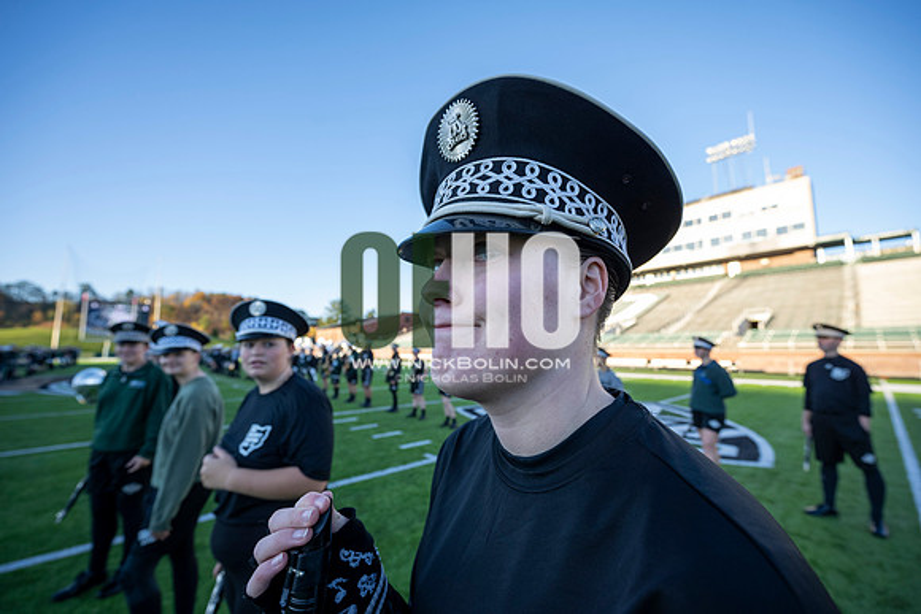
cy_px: 307
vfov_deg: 81.2
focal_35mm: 14
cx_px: 460
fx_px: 358
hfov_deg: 104.2
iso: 320
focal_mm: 14
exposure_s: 1/500
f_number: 4
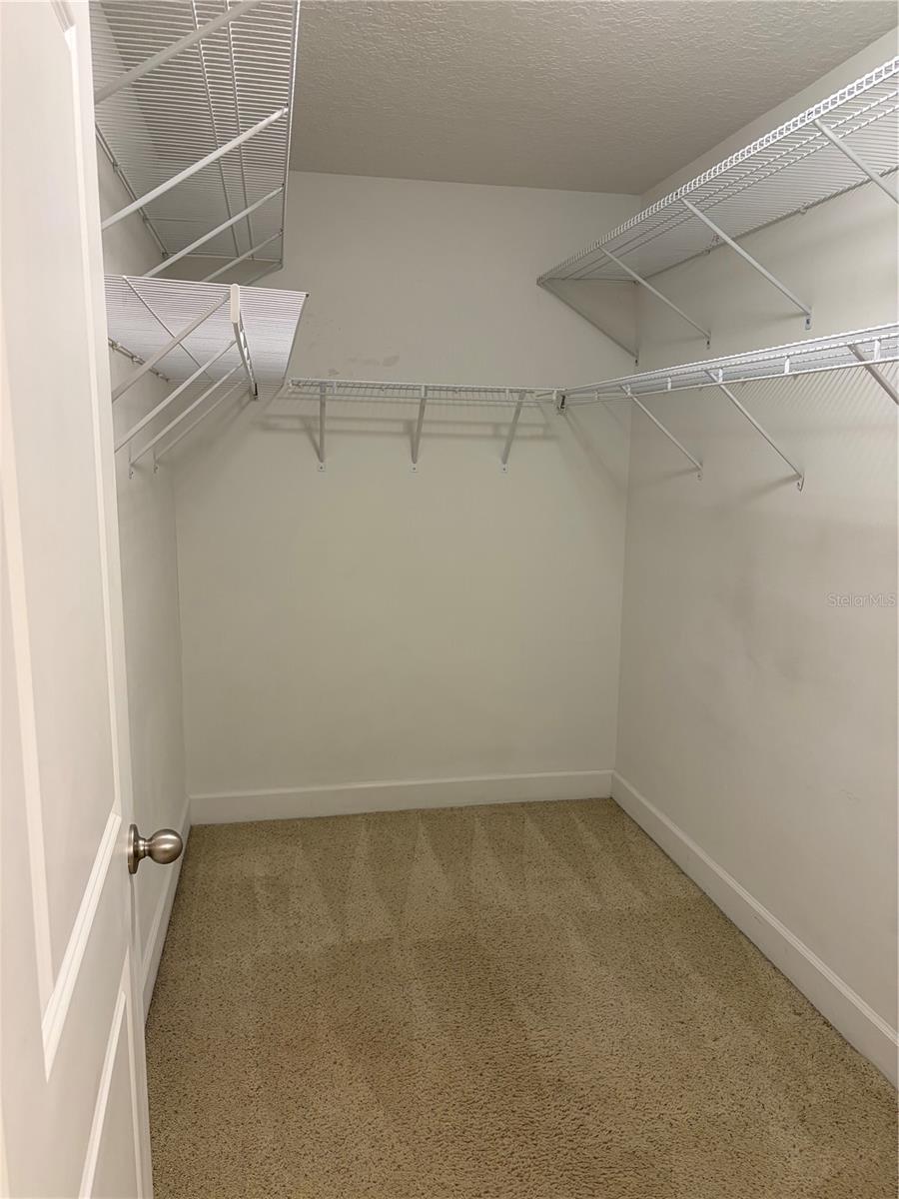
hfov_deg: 53.1
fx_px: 900
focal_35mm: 26
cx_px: 450
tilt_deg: -9.4
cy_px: 600
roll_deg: -1.0
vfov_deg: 67.3
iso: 125
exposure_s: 1/60
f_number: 1.6
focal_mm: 5.96
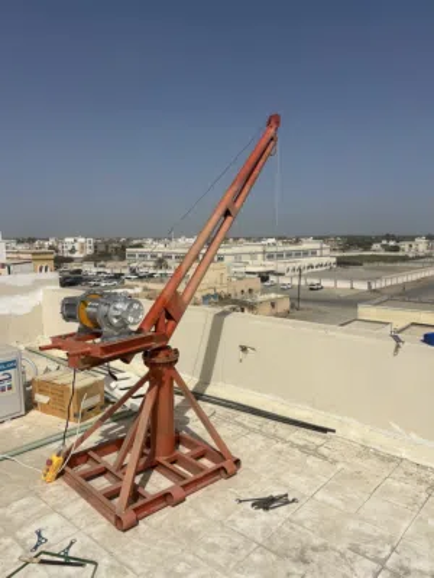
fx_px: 435
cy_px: 289
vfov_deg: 67.3
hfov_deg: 53.1
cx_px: 217
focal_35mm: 26
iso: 50
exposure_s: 1/14286
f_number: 1.5
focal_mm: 5.7
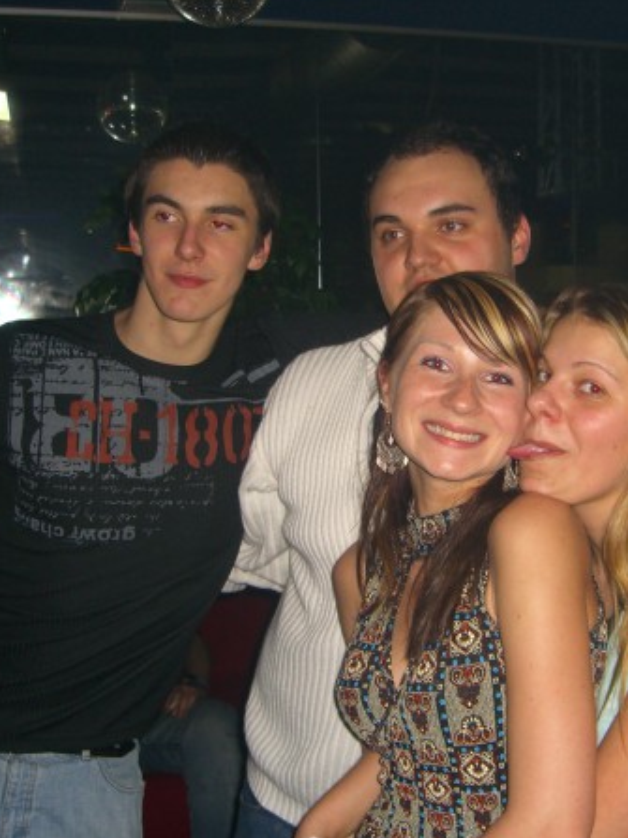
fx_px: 1234
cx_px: 412
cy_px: 420
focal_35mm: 51
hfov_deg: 28.4
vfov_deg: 37.5
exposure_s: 1/60
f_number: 2.8
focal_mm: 7.9
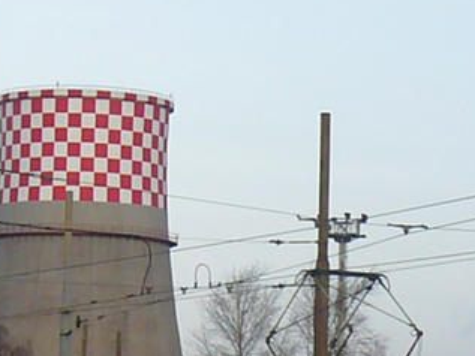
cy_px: 340
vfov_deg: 7.5
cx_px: 169
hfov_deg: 10.0
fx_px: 2718
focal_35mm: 198
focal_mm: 16.1
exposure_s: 1/640
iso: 800
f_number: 7
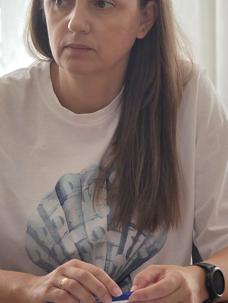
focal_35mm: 256
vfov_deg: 7.7
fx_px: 2248
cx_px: 105
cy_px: 97
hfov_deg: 5.8
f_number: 3.4
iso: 64
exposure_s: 1/233
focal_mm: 18.6
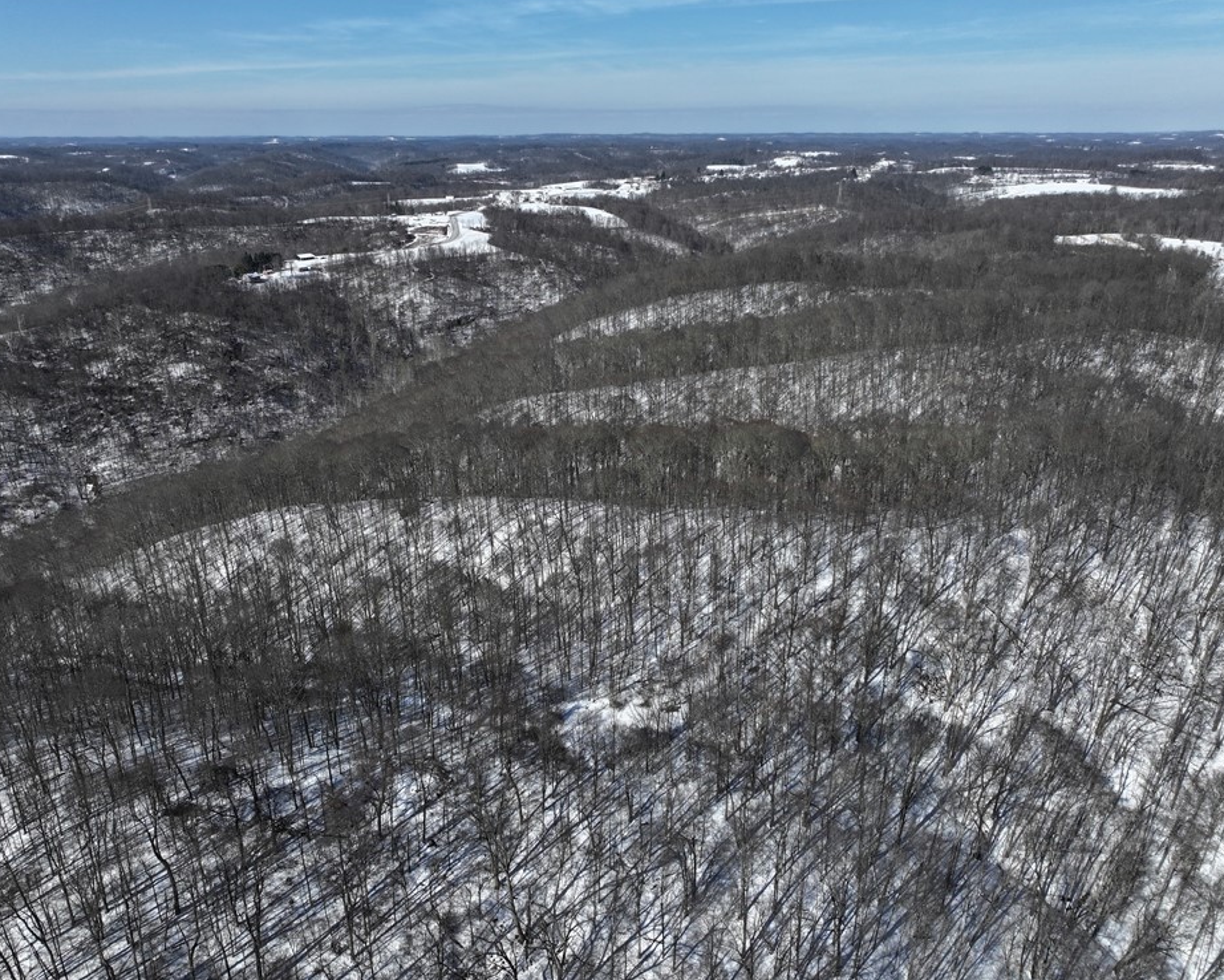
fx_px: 942
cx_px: 581
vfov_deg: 54.9
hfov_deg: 66.0
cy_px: 496
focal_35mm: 26
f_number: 2.8
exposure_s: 1/3200
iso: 100
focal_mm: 12.29
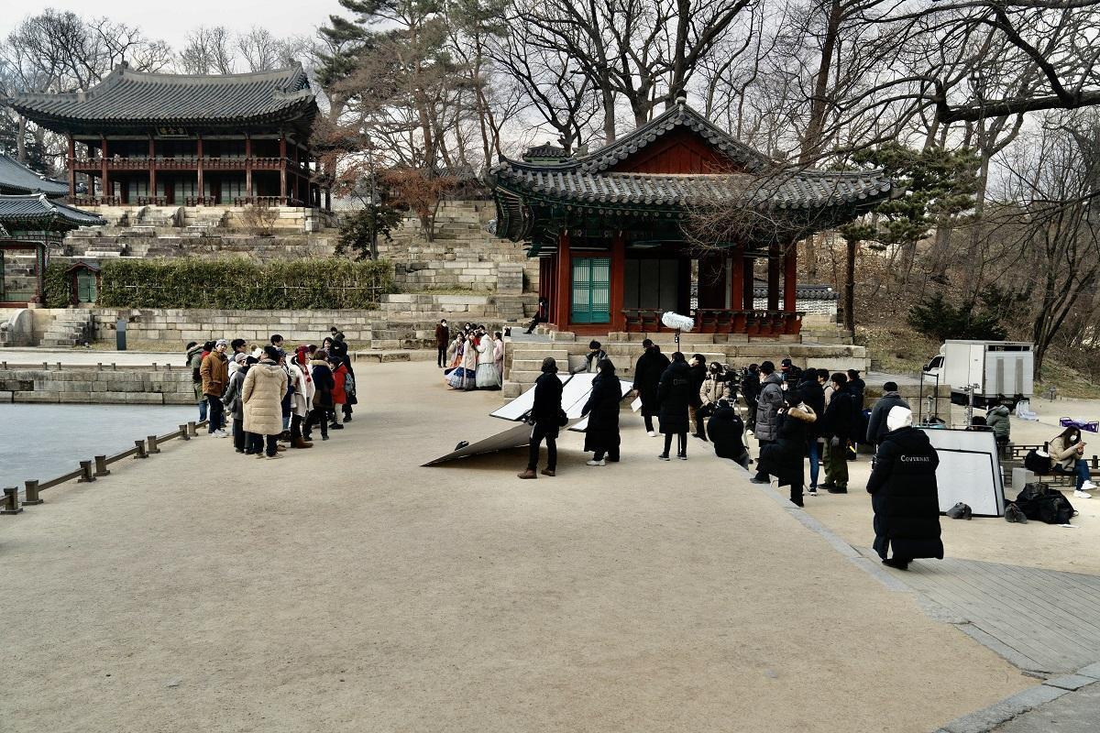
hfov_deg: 63.7
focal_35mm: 29
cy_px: 366
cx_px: 550
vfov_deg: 45.0
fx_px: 886
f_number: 4.5
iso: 400
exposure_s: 1/250
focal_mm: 29
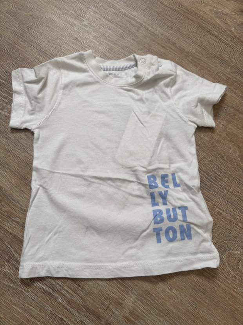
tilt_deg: -76.2
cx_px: 122
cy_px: 162
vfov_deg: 71.6
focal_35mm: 24
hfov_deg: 56.8
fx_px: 225
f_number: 1.78
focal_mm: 6.76
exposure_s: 1/121
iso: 50
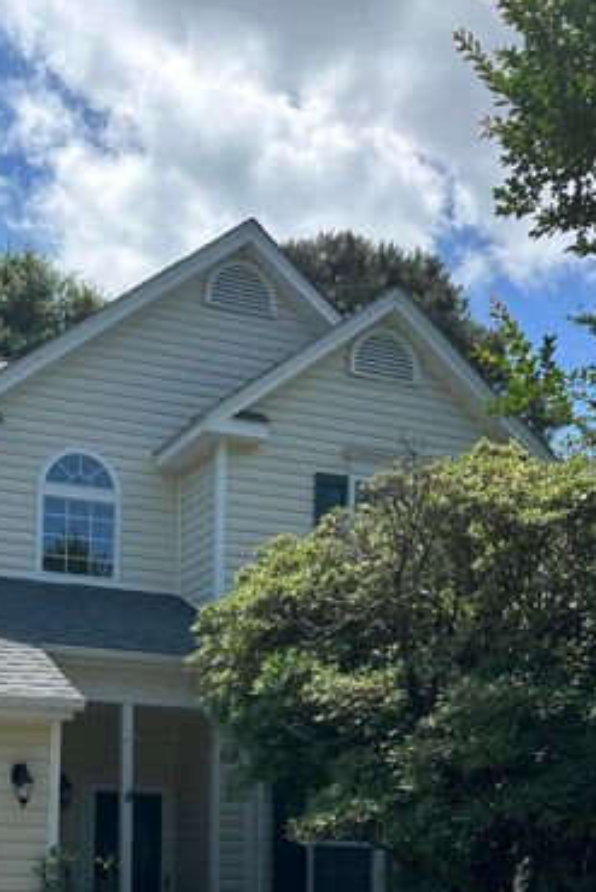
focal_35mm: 45
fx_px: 1116
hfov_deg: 28.2
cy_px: 797
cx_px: 12
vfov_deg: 40.4
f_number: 1.78
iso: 80
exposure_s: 1/3472
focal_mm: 6.86
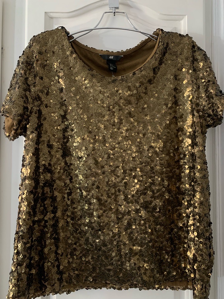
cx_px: 112
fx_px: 224
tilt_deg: +2.4
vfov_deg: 67.3
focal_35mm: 26
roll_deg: -0.5
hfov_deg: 53.1
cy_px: 150
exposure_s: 1/46
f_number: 1.8
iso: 400
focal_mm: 4.25
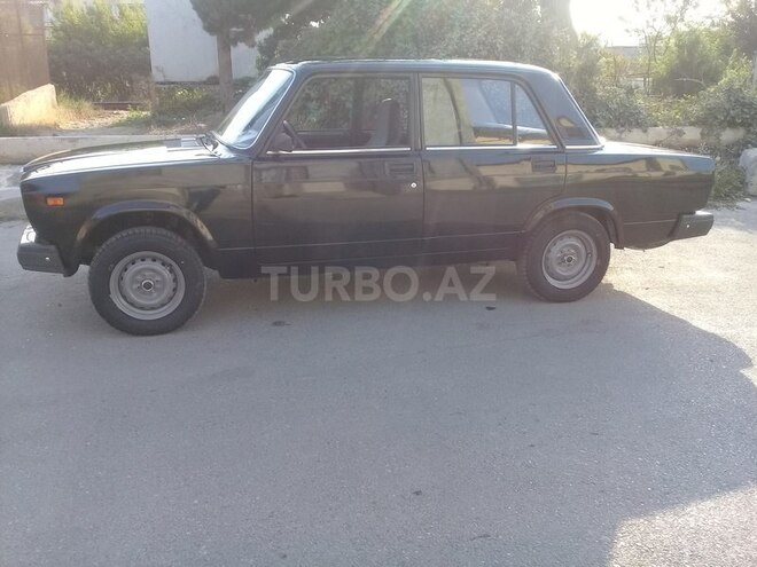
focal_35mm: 31
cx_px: 378
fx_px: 678
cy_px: 284
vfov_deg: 45.4
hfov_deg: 58.4
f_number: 2.2
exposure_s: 1/212
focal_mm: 3.3
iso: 50
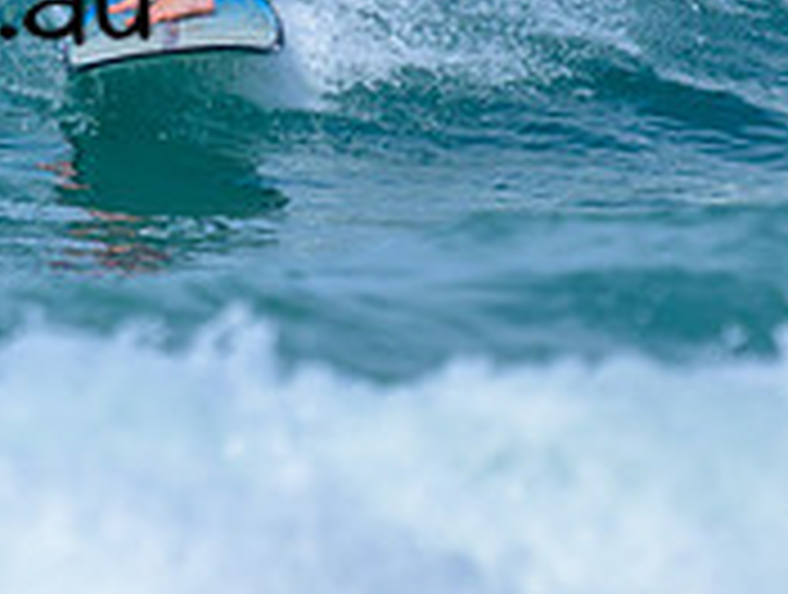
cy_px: -112
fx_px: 79770
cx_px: -489
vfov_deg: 0.4
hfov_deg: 0.6
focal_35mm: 3497
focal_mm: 800
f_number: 6.3
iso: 250
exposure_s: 1/2000
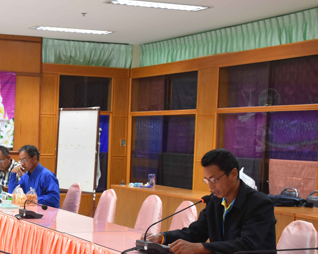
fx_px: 696
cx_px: 14
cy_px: 180
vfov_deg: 20.6
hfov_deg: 24.8
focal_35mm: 74
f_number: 4
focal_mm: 27
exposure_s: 1/60
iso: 1000
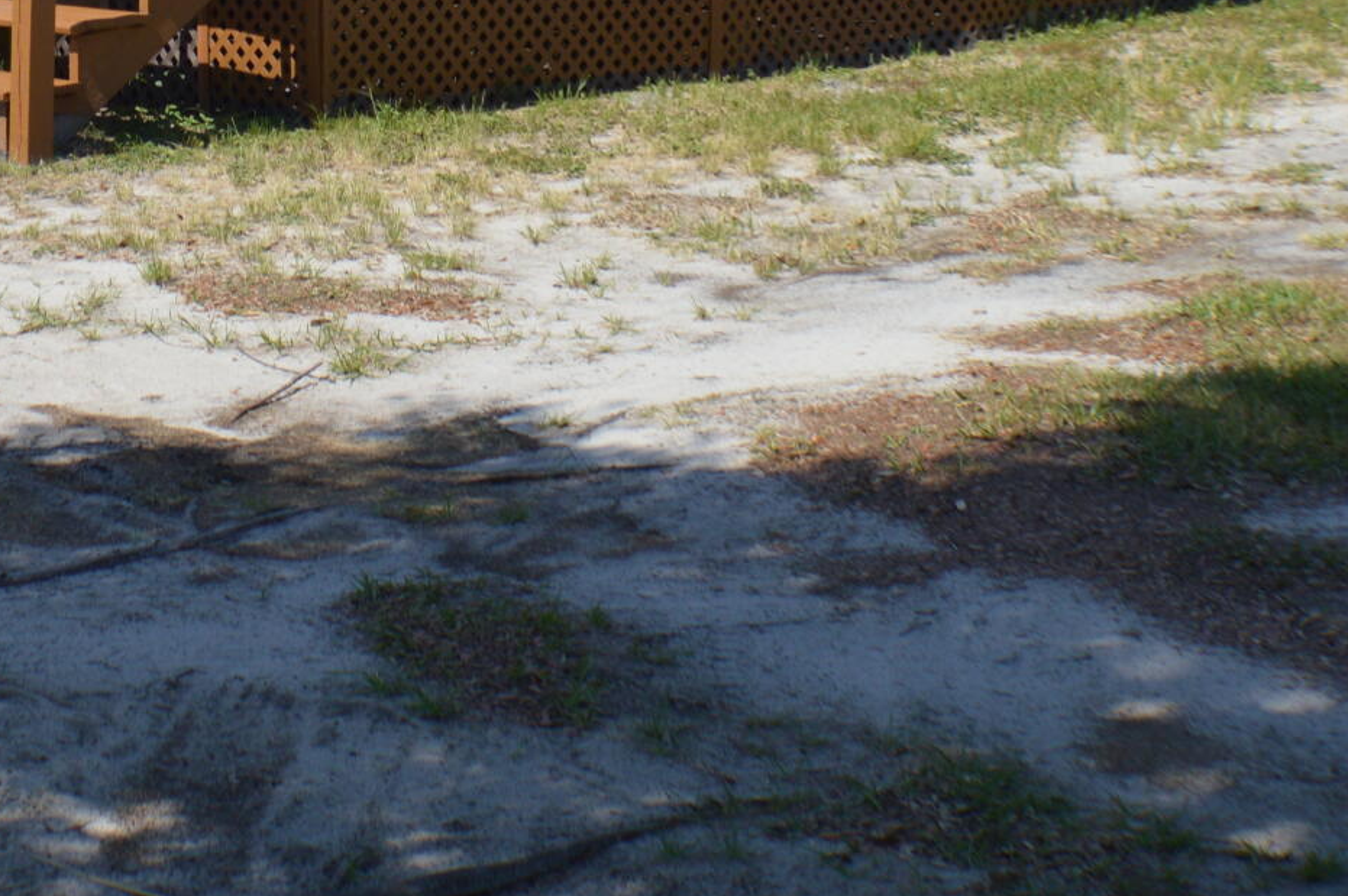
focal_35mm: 145
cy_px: -368
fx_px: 5425
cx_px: 140
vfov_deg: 9.2
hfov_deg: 14.0
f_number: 4.5
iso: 100
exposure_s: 1/640
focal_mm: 30
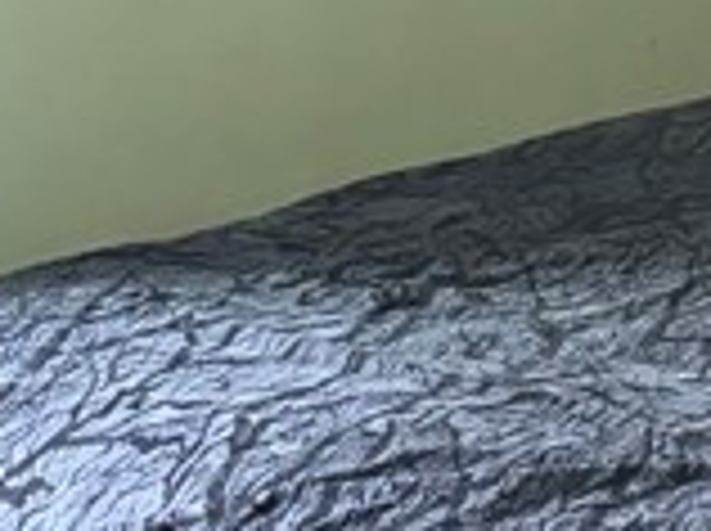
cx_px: 801
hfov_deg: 11.5
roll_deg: -0.8
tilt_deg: -9.7
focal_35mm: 169
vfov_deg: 8.7
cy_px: 45
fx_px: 3466
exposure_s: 1/30
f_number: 1.6
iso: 500
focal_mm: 5.96
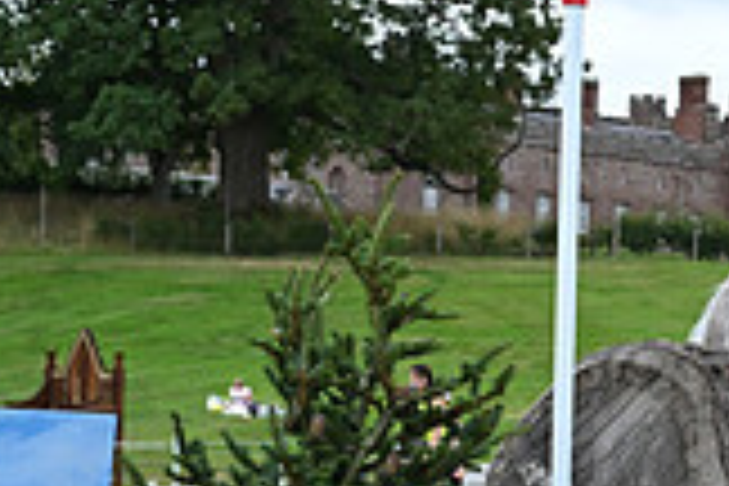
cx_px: 1233
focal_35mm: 179
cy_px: 335
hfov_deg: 10.9
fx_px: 3624
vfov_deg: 7.7
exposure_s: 1/1250
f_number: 5.6
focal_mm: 50
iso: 800
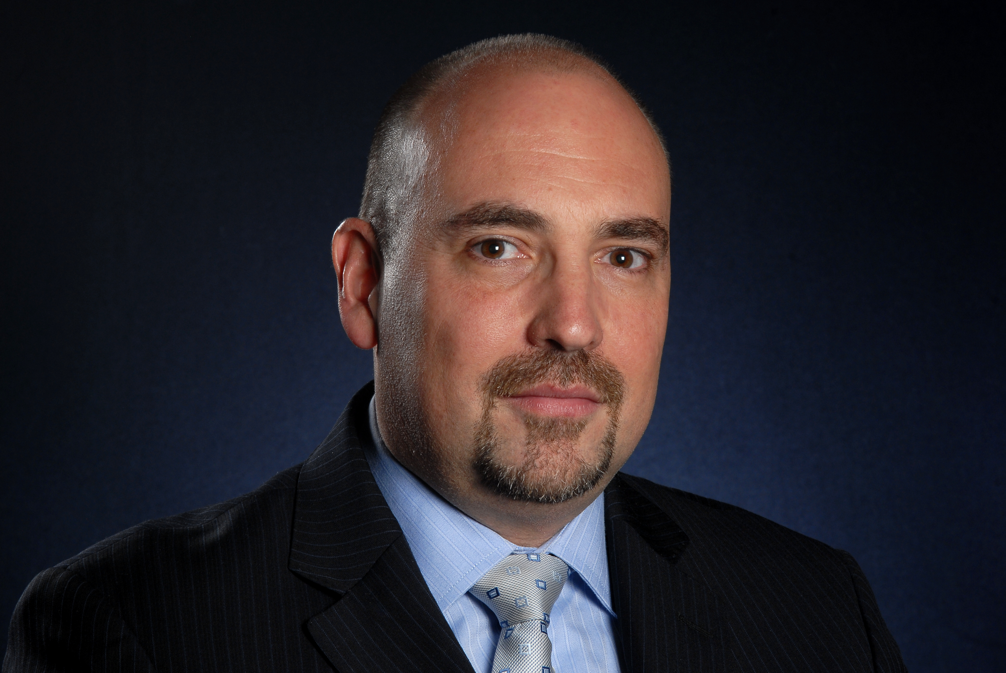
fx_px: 5666
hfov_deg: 10.1
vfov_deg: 6.8
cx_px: 503
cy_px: 336
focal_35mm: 202
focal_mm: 135
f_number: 11
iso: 160
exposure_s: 1/125
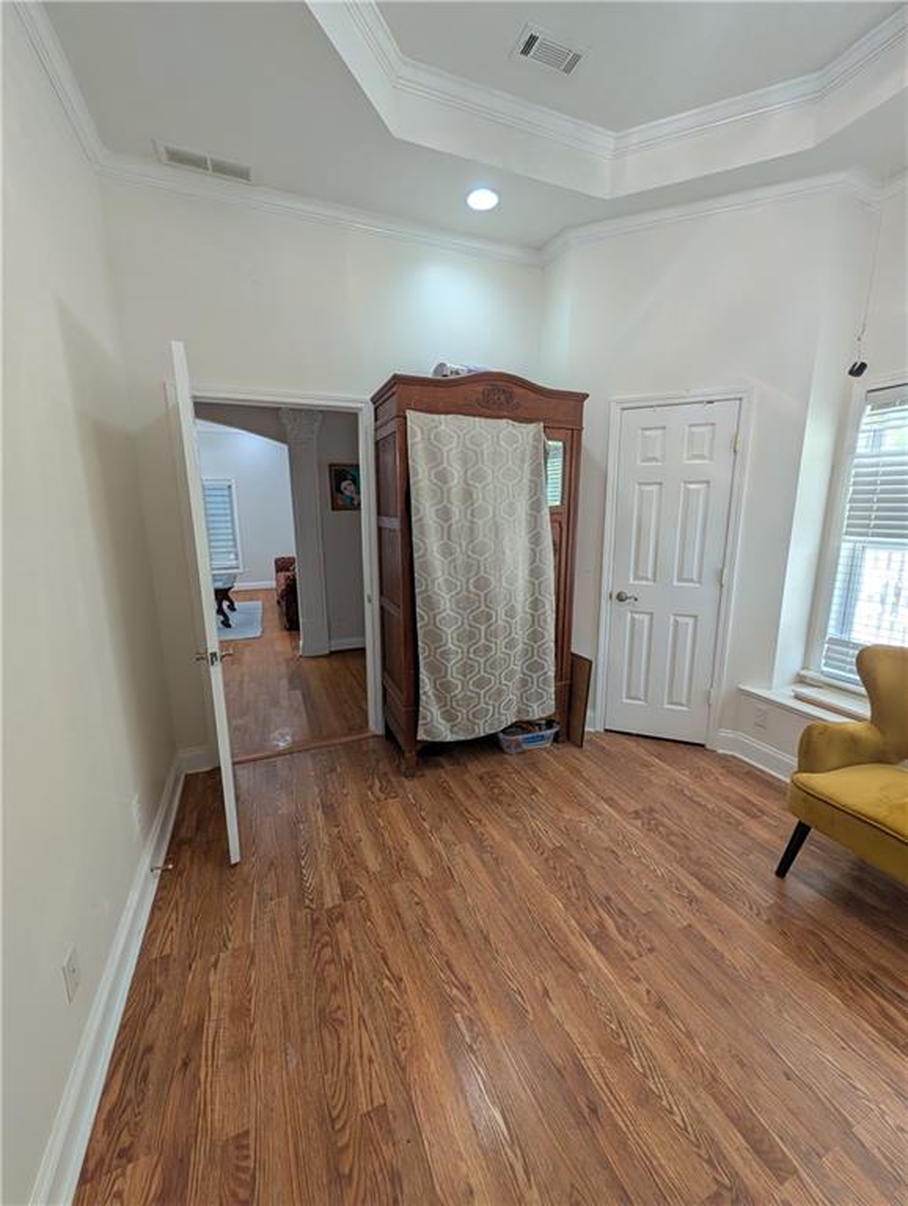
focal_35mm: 12
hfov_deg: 94.6
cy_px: 603
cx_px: 454
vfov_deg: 110.5
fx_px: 419
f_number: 1.7
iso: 63
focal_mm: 2.02
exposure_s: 1/125
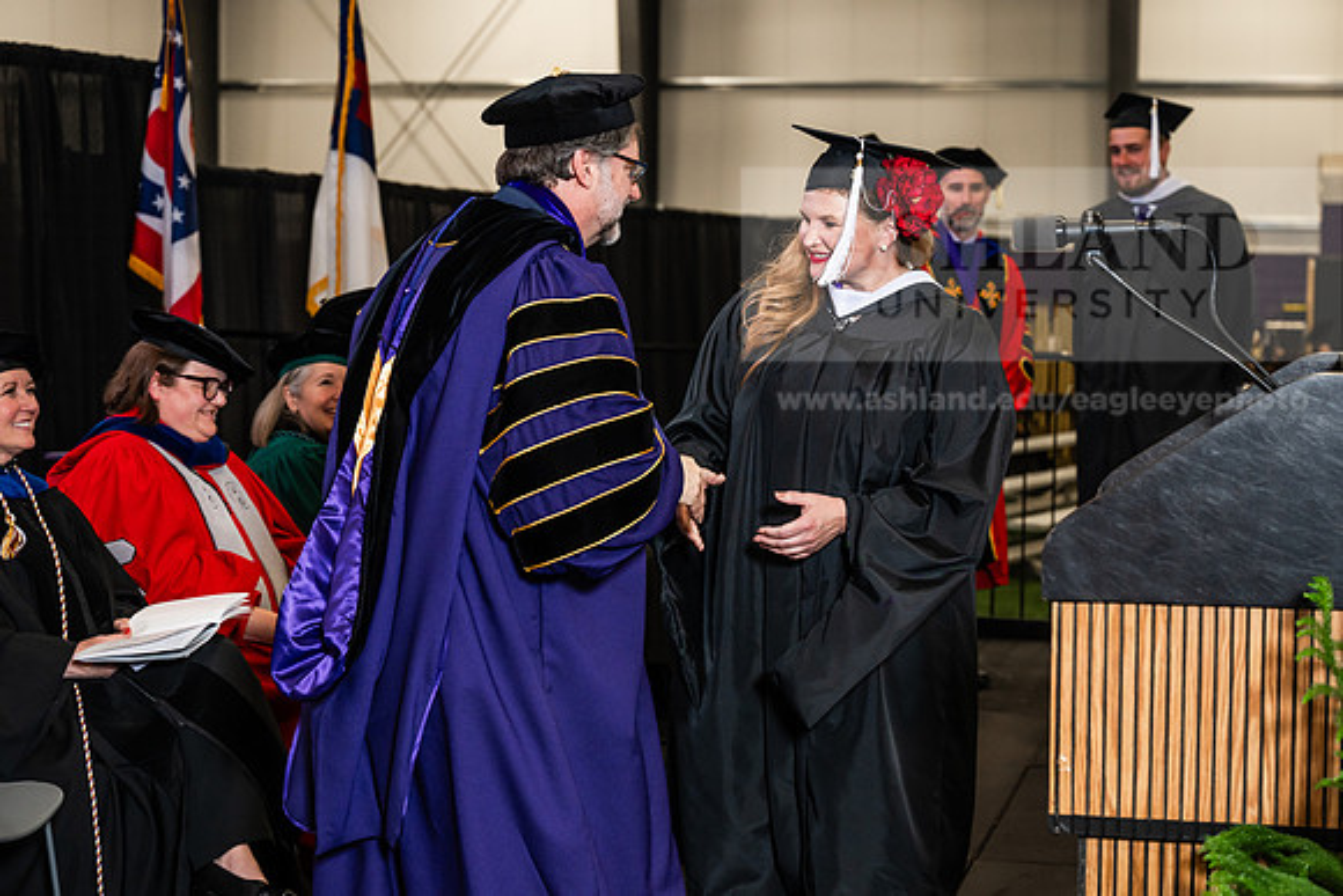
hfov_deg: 28.8
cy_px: 448
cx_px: 672
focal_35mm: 70
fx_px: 2612
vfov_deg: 19.5
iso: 1250
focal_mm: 70
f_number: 4.5
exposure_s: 1/200
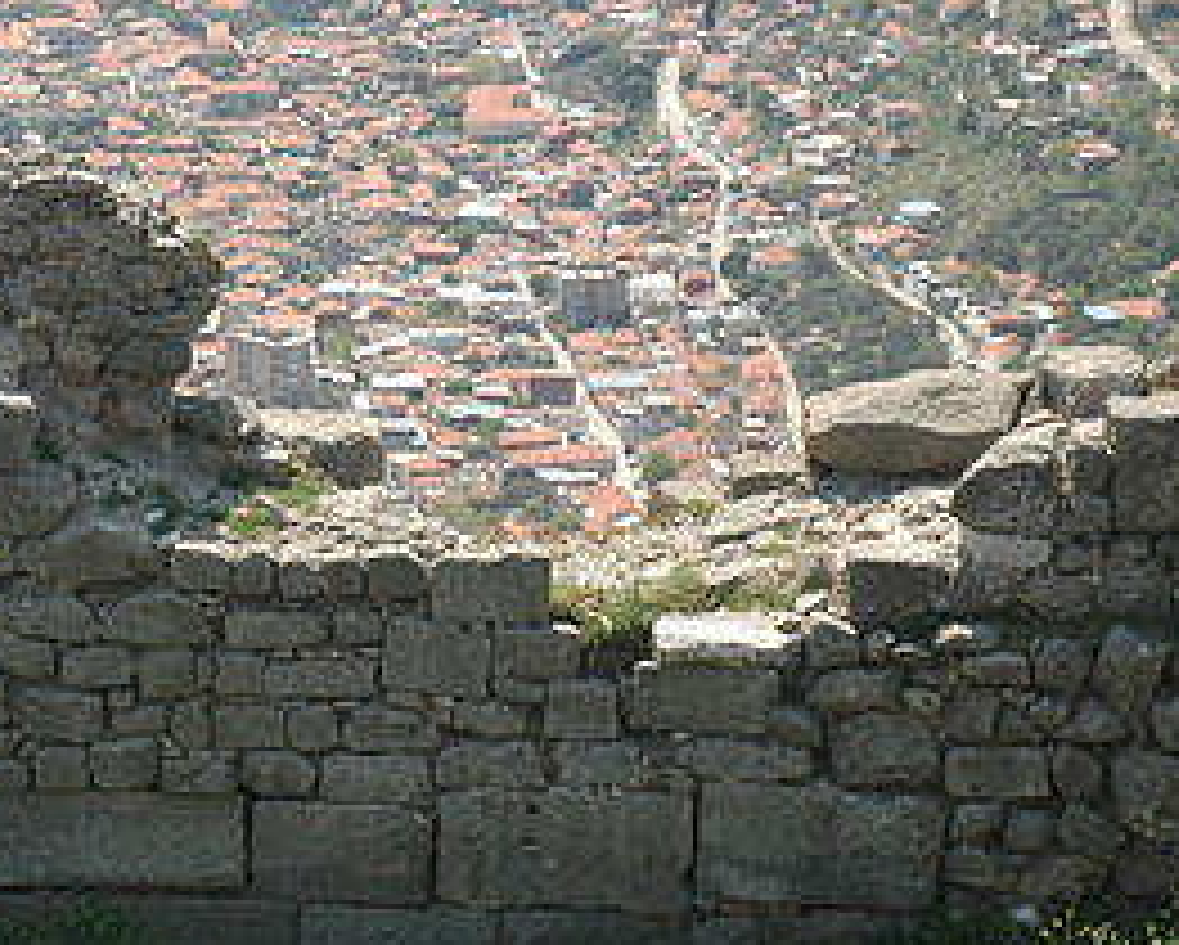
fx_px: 4994
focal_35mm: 143
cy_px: 317
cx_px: -54
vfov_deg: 10.8
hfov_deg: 13.3
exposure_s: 1/640
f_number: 5
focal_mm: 46
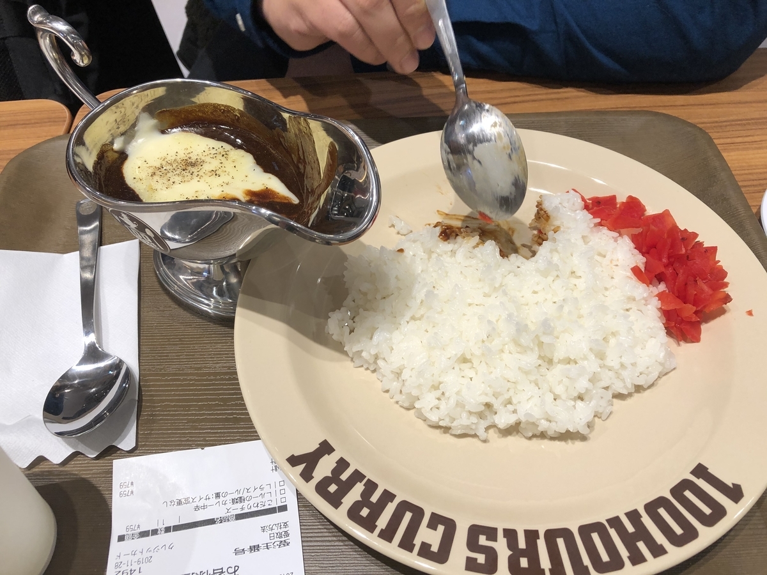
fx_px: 620
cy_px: 288
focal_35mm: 28
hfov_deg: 63.4
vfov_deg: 49.7
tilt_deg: -53.6
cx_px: 384
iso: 32
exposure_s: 1/33
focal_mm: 3.99
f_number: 1.8
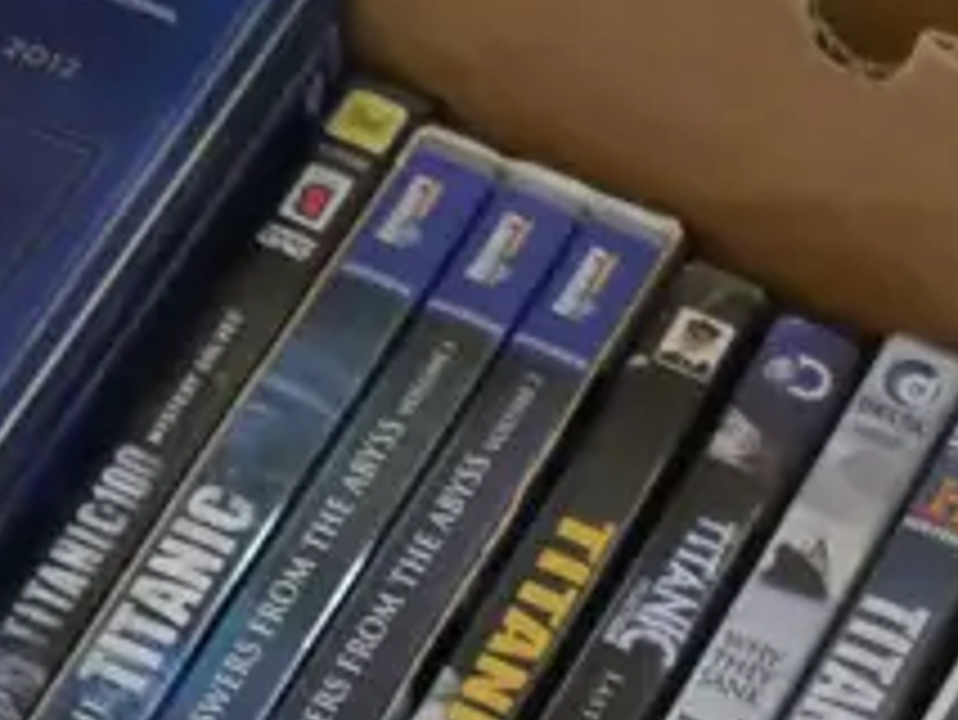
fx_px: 3987
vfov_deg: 9.4
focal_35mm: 144
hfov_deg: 13.6
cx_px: 823
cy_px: 1622
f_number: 3.6
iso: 3200
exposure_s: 1/50
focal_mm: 15
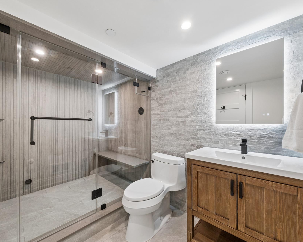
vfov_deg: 88.0
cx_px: 146
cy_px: 123
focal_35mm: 14
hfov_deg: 100.7
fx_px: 126
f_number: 11
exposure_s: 1/8
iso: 320
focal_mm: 8
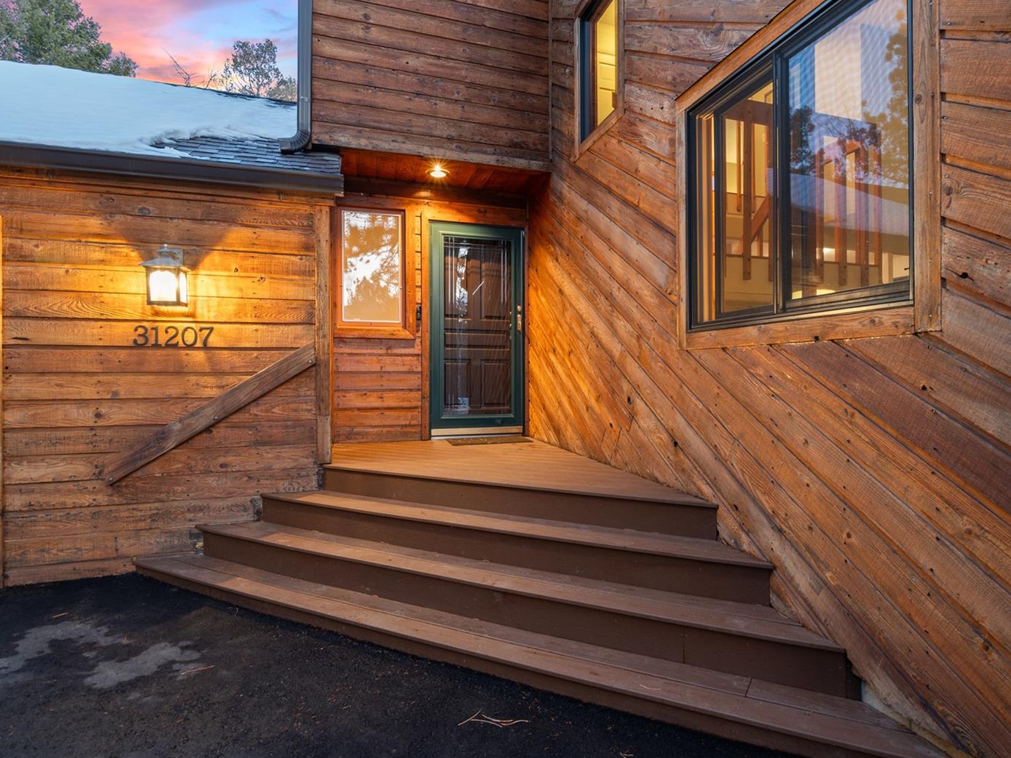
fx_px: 555
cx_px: 562
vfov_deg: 68.7
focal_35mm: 19
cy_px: 370
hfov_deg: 84.3
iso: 400
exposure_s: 4
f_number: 8
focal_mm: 17
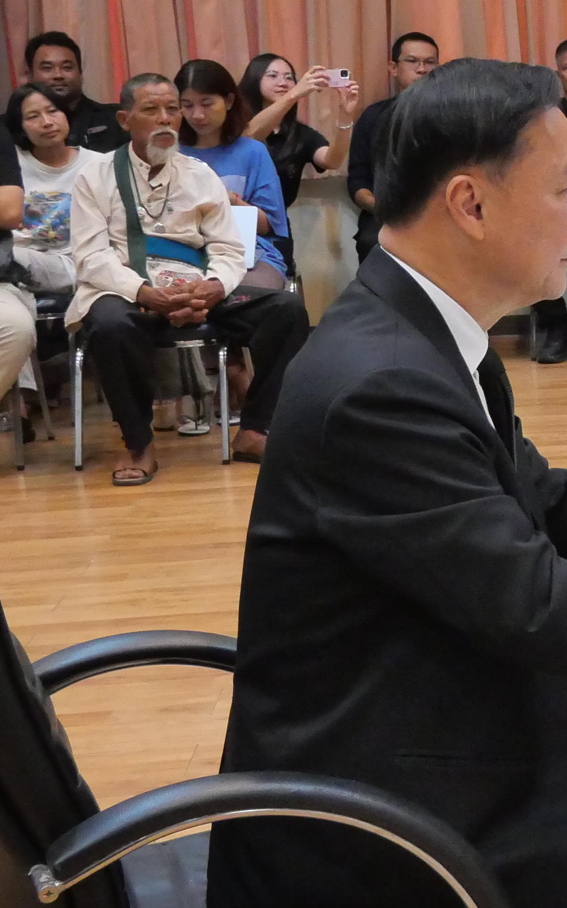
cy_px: 329
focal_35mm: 88
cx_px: 1201
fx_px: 2177
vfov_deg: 23.5
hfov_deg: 12.6
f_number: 5.6
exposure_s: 1/100
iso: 3200
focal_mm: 15
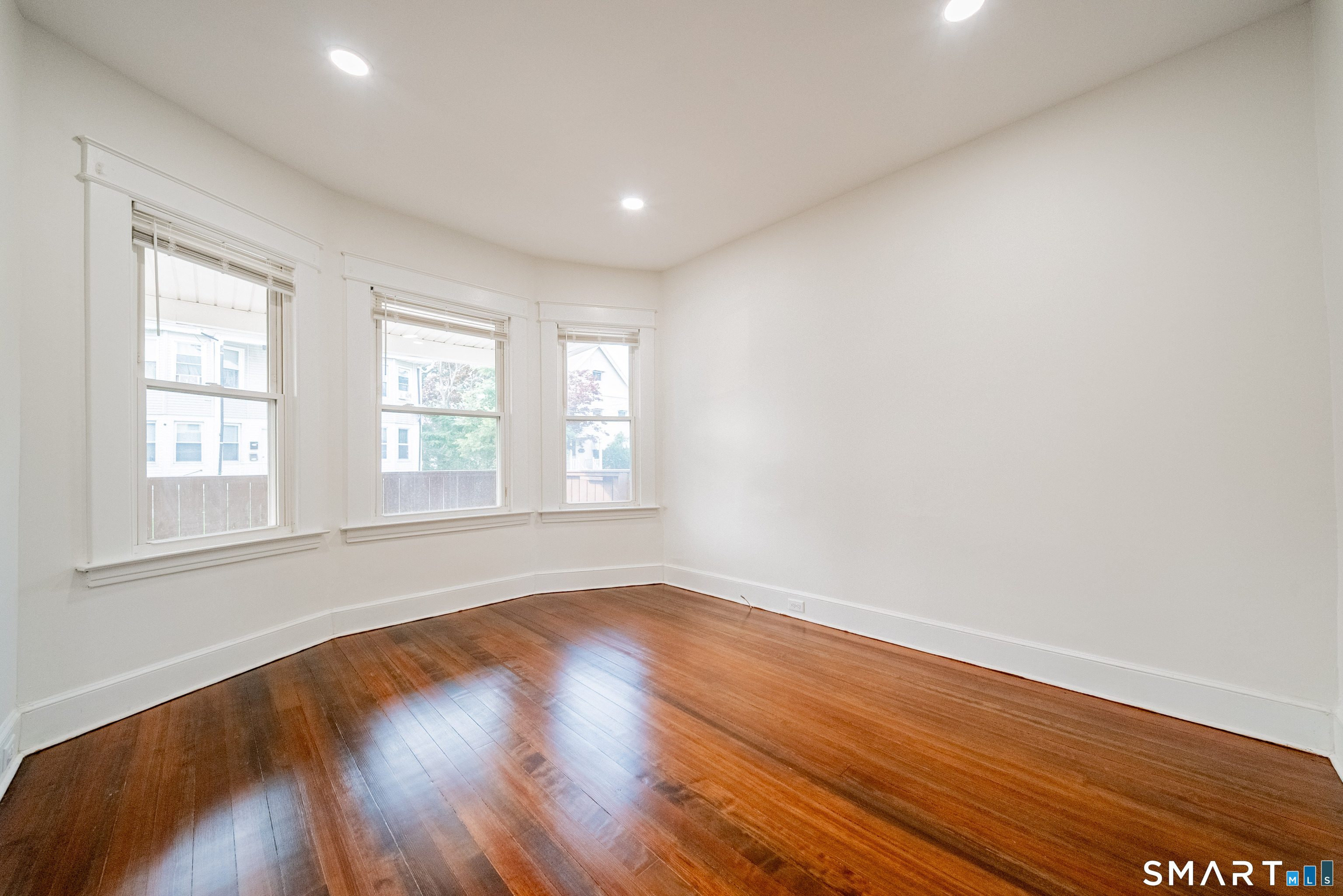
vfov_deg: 90.1
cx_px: 672
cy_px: 448
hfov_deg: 112.6
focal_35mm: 12
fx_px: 448
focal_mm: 12
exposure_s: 1/1000
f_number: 8
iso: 4000
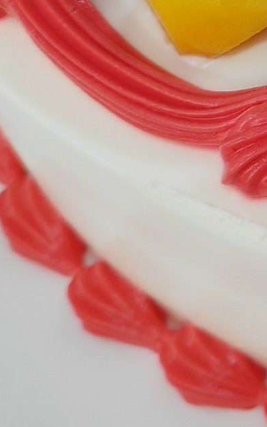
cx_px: 639
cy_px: -159
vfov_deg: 15.8
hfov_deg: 9.4
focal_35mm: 124
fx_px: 1443
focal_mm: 6.12
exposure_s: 1/100
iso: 1250
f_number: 1.9
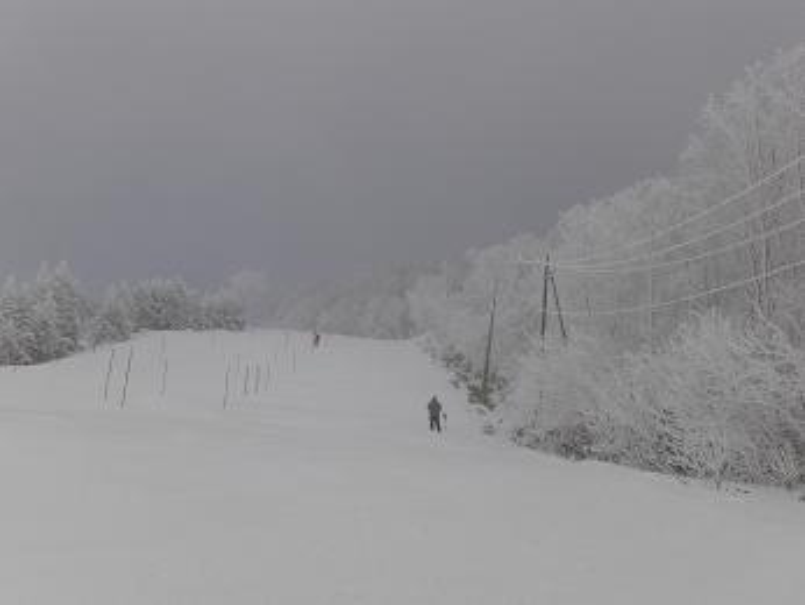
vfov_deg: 23.3
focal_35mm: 63
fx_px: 1466
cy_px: 302
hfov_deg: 30.7
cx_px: 402
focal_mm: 10.4
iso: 64
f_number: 7.2
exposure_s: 1/640
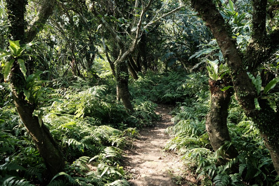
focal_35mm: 35
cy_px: 93
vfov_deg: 37.8
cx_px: 140
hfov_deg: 54.5
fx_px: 271
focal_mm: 23
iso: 250
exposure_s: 1/150
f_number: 4
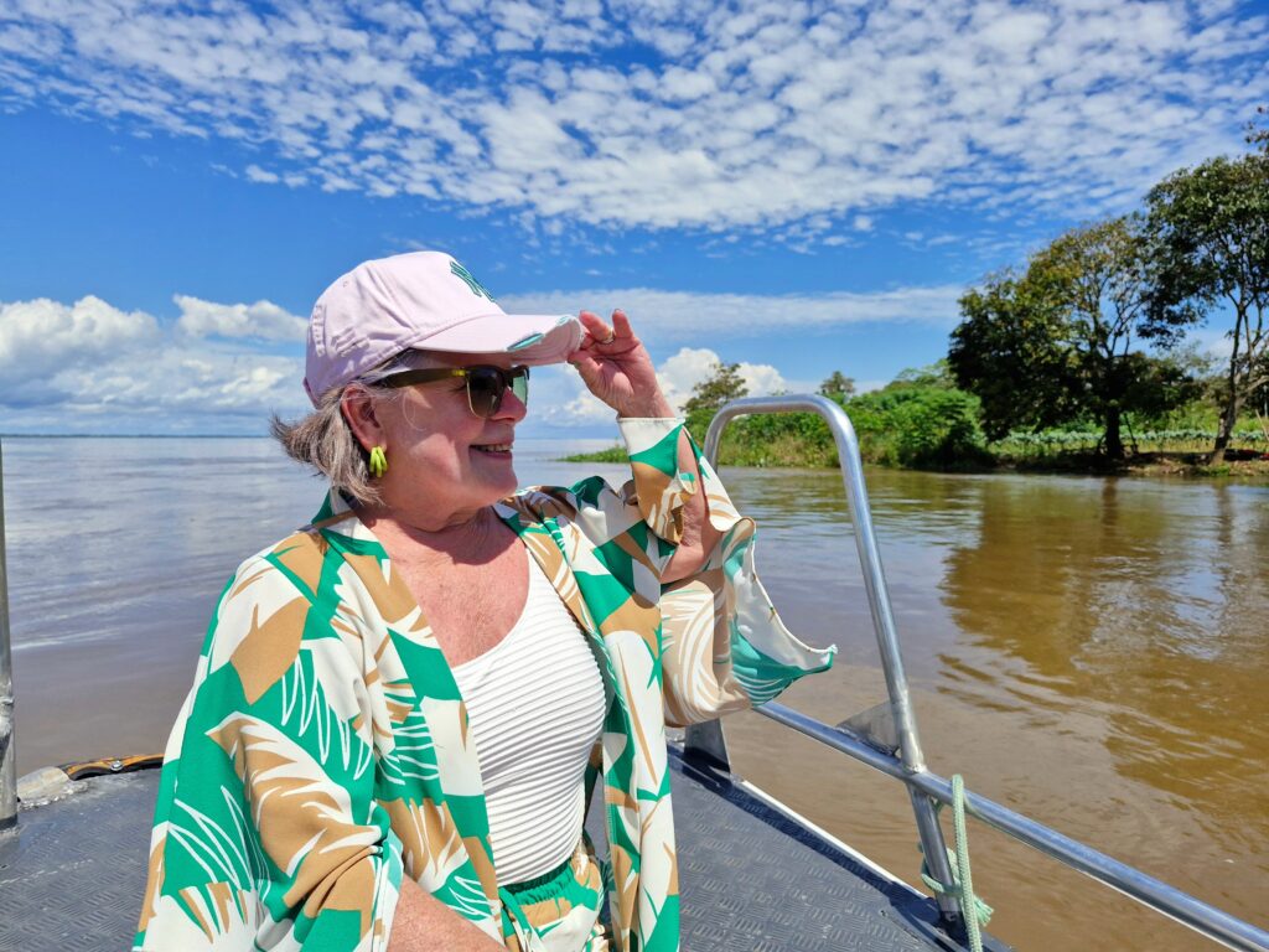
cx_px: 634
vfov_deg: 58.9
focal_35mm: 23
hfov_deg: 73.9
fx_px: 843
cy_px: 476
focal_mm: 5.54
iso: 50
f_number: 1.8
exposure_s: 1/3333
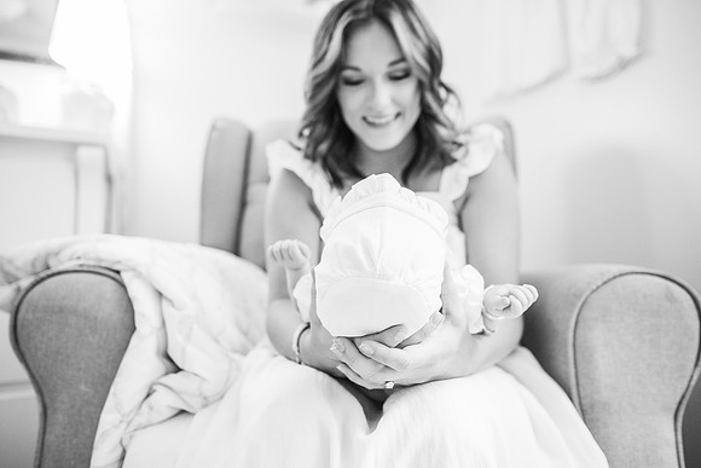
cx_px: 350
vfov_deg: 53.2
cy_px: 234
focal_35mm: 24
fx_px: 467
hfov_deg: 73.7
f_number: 2.8
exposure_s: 1/200
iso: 1600
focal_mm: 24
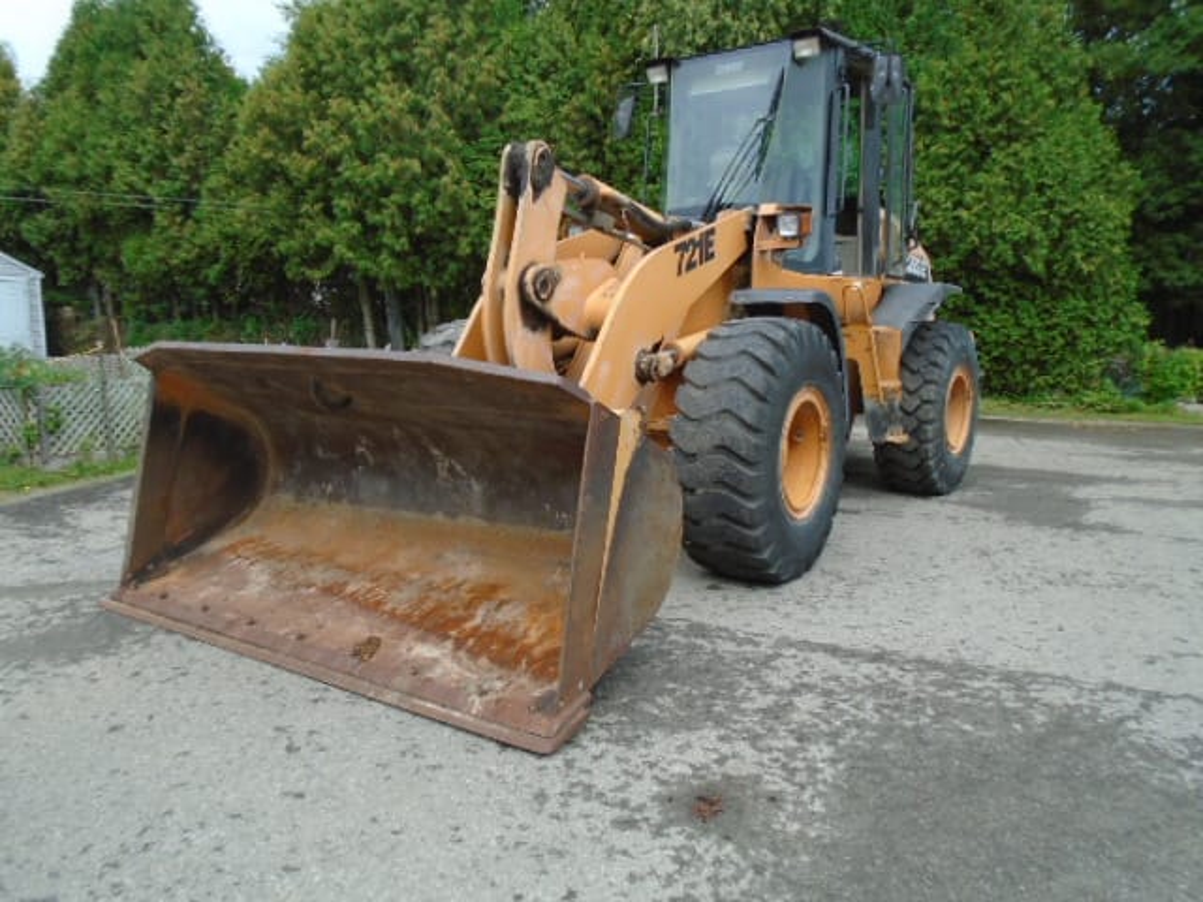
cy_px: 451
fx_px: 904
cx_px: 602
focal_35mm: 26
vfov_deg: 53.1
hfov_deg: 67.3
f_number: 3.2
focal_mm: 4.6
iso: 100
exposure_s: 1/640
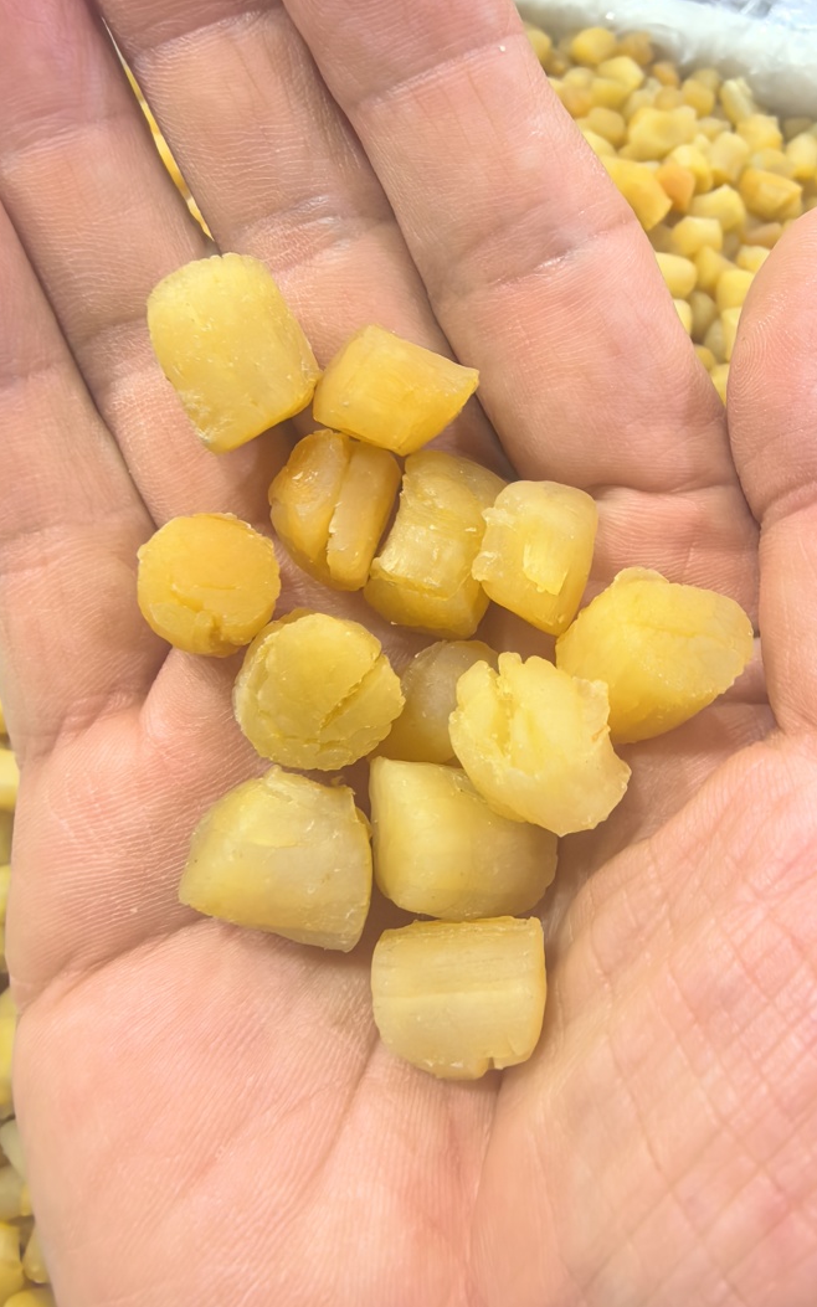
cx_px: 389
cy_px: 647
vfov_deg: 64.6
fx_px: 1033
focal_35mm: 29
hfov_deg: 43.1
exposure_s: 1/50
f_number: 2.2
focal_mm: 1.95
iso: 250
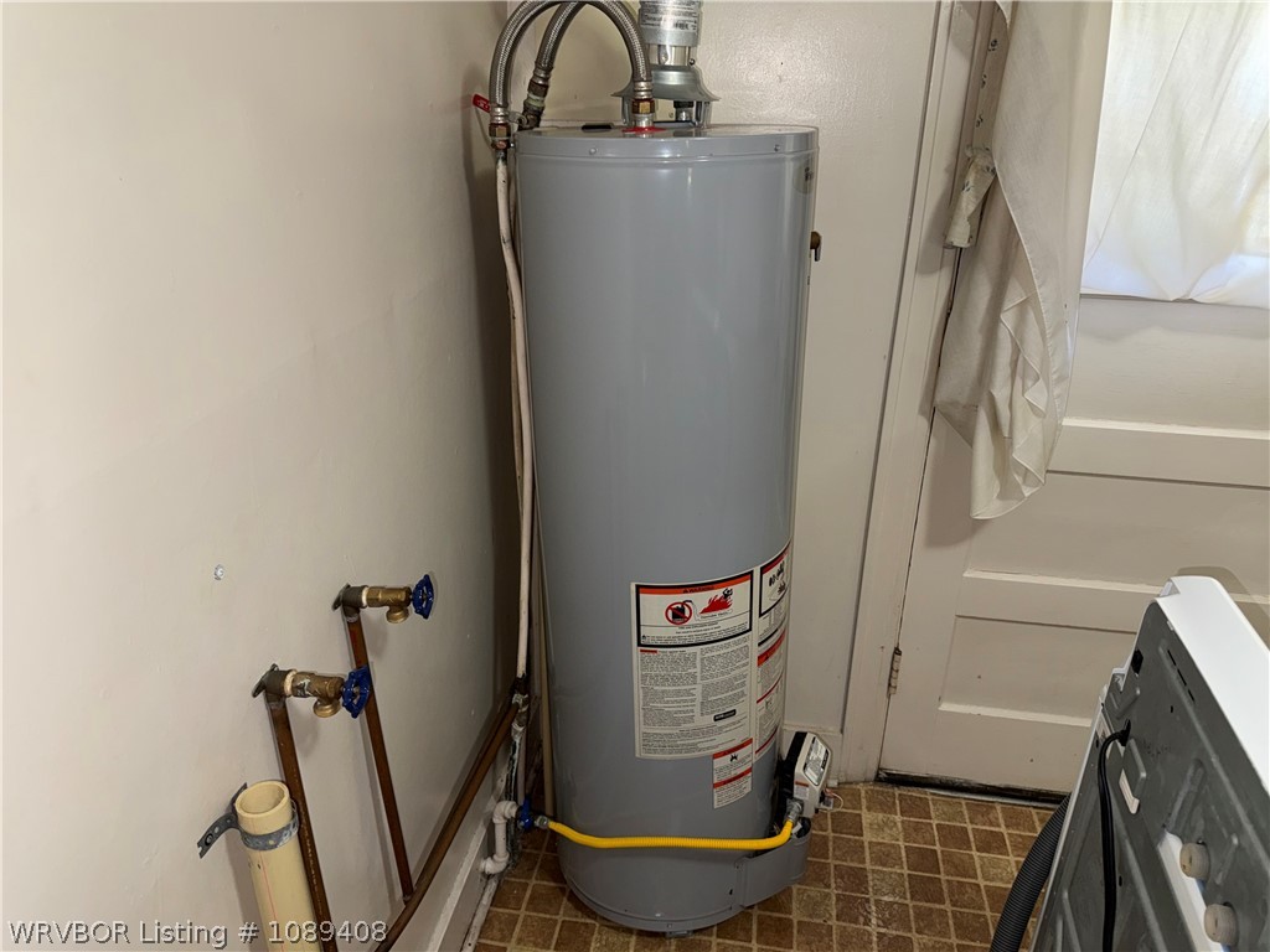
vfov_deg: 56.8
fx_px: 881
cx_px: 635
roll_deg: -0.6
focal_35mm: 24
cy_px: 476
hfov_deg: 71.6
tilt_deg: -23.0
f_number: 1.78
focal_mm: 6.76
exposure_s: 1/34
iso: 64
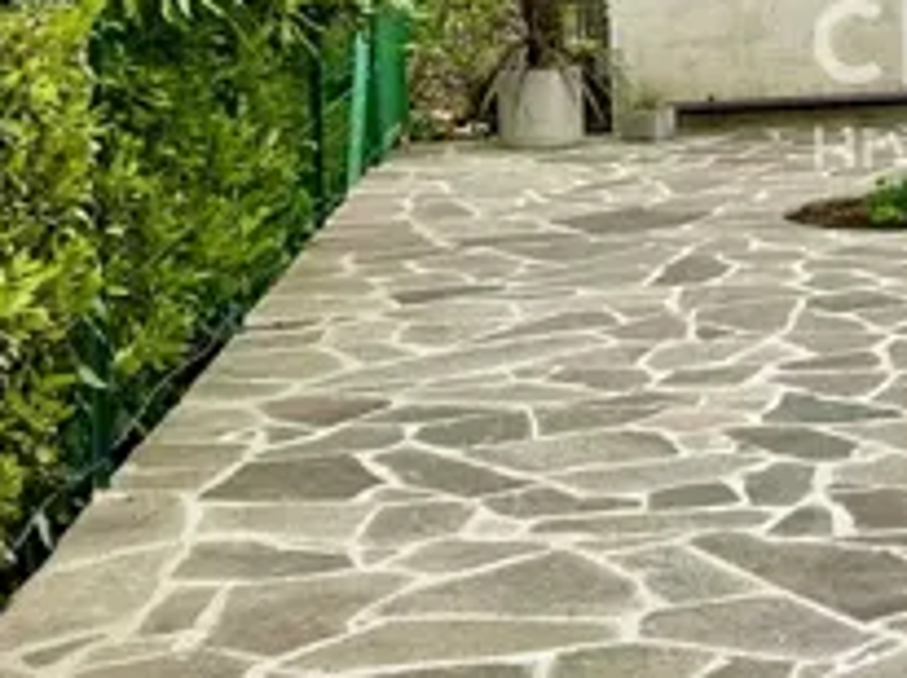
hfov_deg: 18.1
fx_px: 2643
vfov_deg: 14.5
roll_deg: +0.2
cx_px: 1184
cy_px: 84
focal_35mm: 101
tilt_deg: -5.4
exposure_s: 1/2695
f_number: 1.5
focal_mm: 5.7
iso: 50
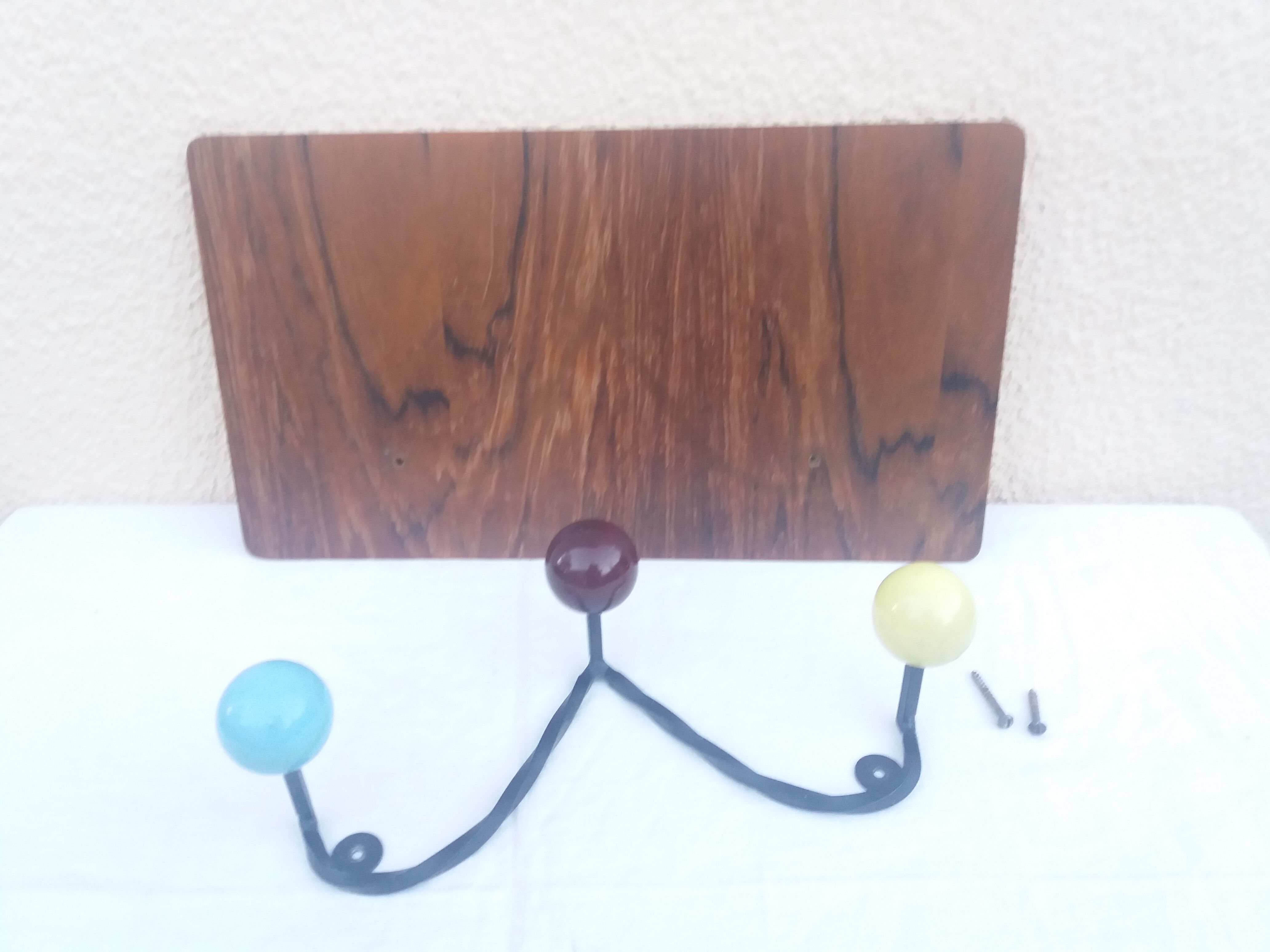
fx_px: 1027
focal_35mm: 28
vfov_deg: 49.7
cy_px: 476
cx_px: 635
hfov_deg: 63.4
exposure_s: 1/25
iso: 160
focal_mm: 3.7
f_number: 1.9
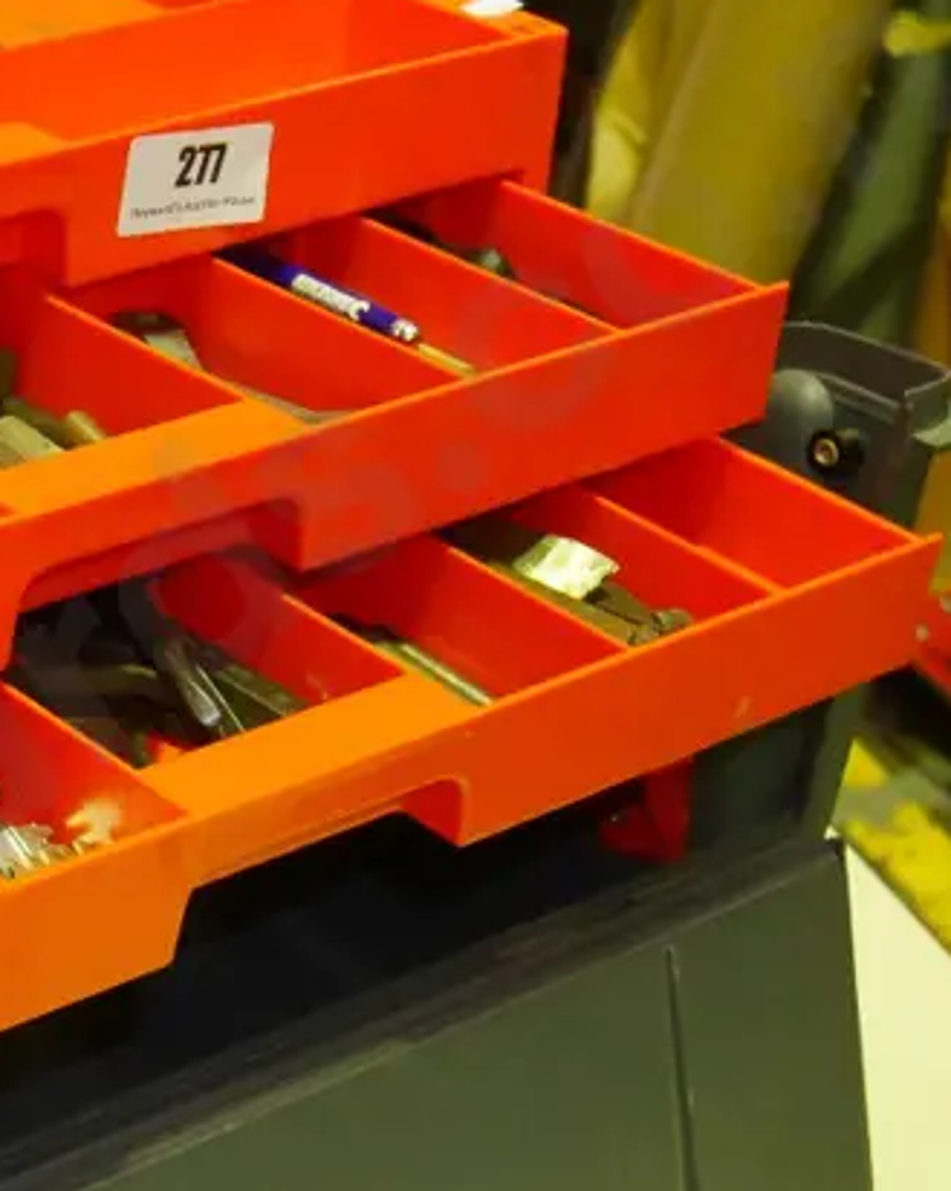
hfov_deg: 14.7
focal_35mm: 102
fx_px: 3593
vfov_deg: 18.7
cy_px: 846
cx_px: -136
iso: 3200
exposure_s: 1/100
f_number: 4.7
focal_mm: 21
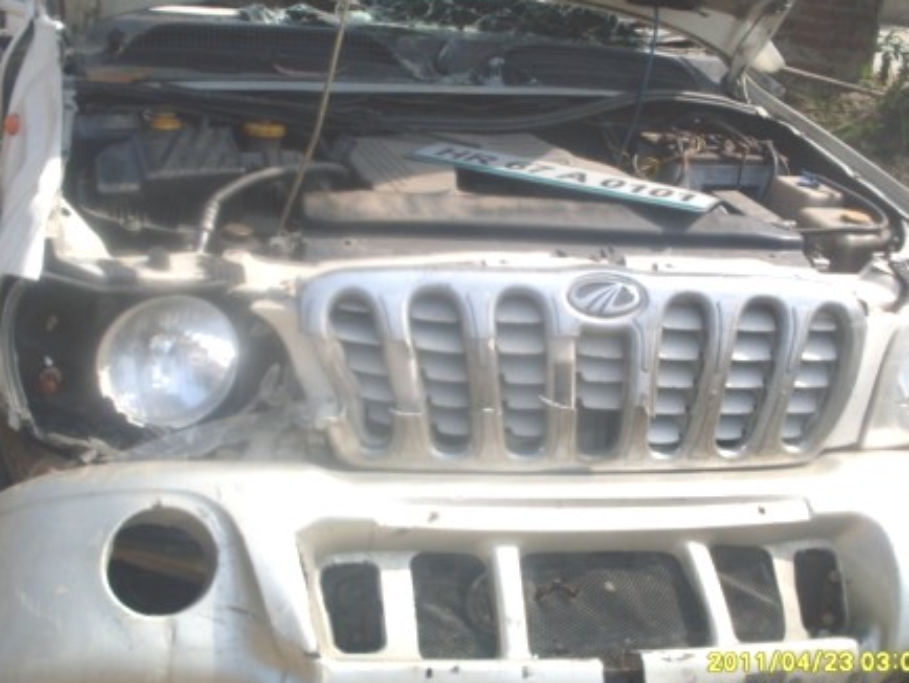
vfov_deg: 34.4
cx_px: 488
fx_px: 1104
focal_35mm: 42
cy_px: 358
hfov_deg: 44.7
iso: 80
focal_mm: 6.3
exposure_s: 1/180
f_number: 8.4
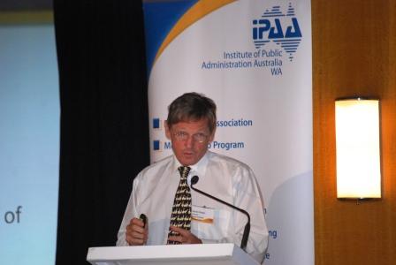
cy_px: 132
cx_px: 198
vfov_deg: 5.1
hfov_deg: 7.6
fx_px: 2974
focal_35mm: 270
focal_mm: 180
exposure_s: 1/60
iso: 1600
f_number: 5.6
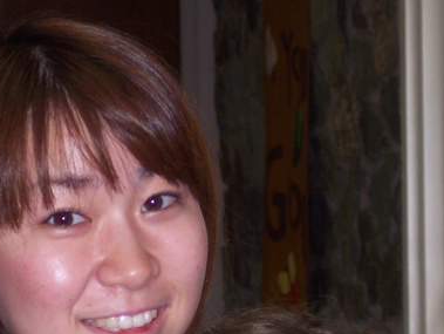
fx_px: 3081
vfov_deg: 6.2
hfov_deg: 8.2
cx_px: 131
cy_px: 294
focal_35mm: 240
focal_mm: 24
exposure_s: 1/90
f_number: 4.8
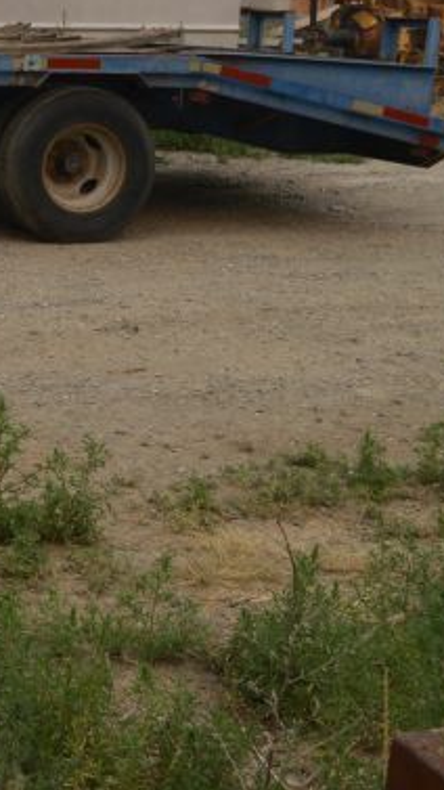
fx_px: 1570
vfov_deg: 27.9
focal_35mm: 75
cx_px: -457
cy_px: 215
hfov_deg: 13.6
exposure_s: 1/160
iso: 100
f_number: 6.3
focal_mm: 18
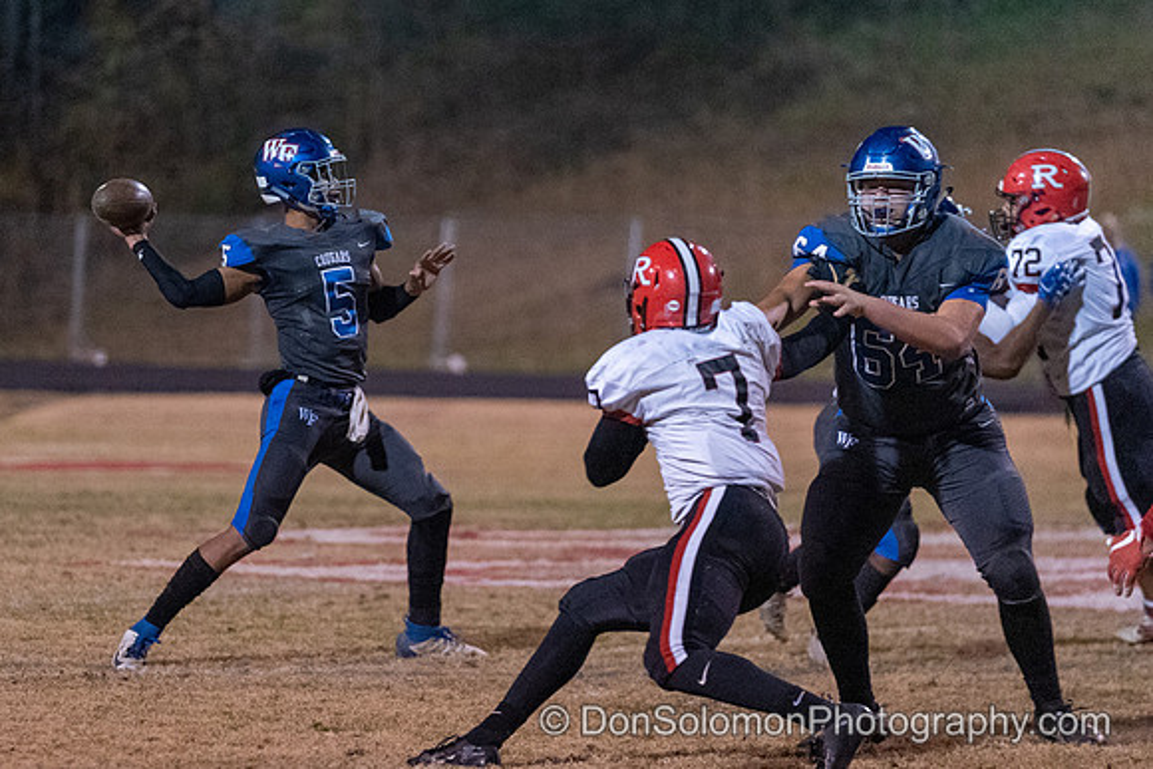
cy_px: 332
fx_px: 8418
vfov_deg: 5.2
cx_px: 366
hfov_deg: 7.8
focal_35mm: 263
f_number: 2.8
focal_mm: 187
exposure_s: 1/800
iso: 8000
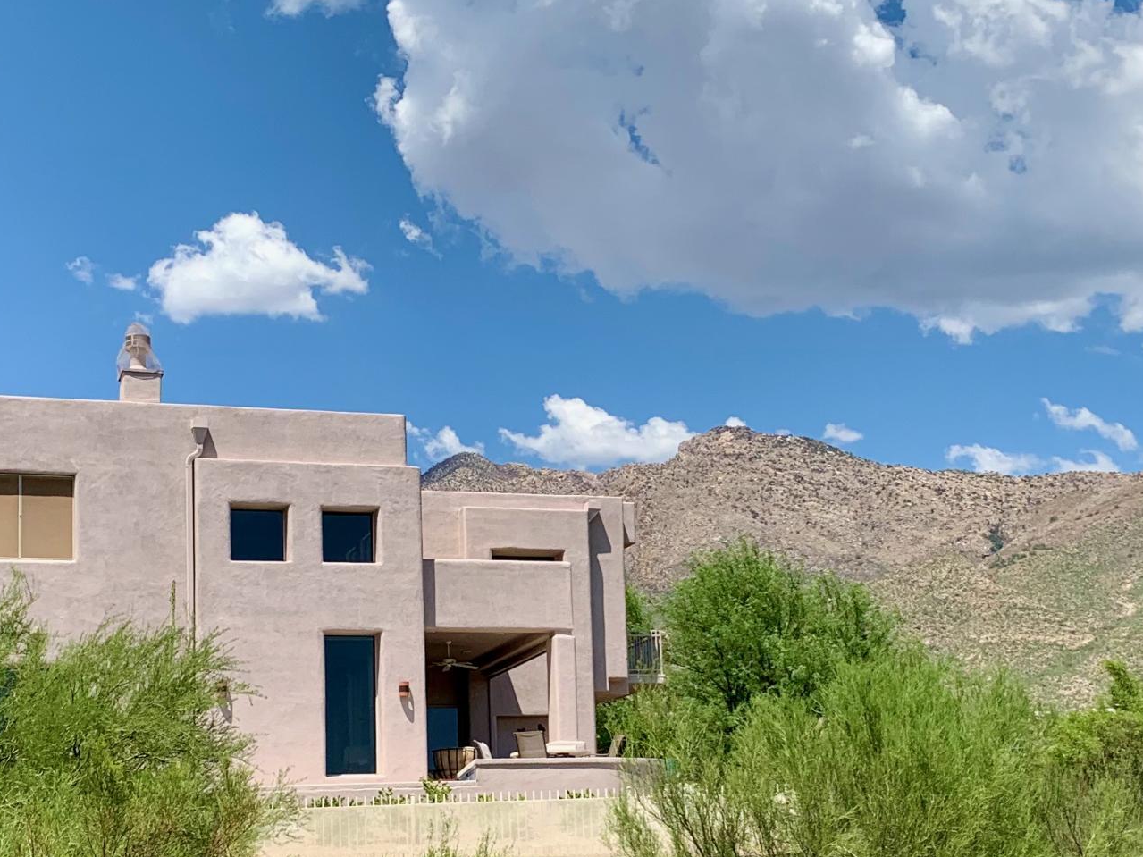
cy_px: 630
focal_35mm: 61
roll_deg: +1.5
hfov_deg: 31.7
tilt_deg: +9.1
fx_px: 2014
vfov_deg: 23.8
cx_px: 585
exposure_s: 1/2481
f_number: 1.8
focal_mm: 4.25
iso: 25
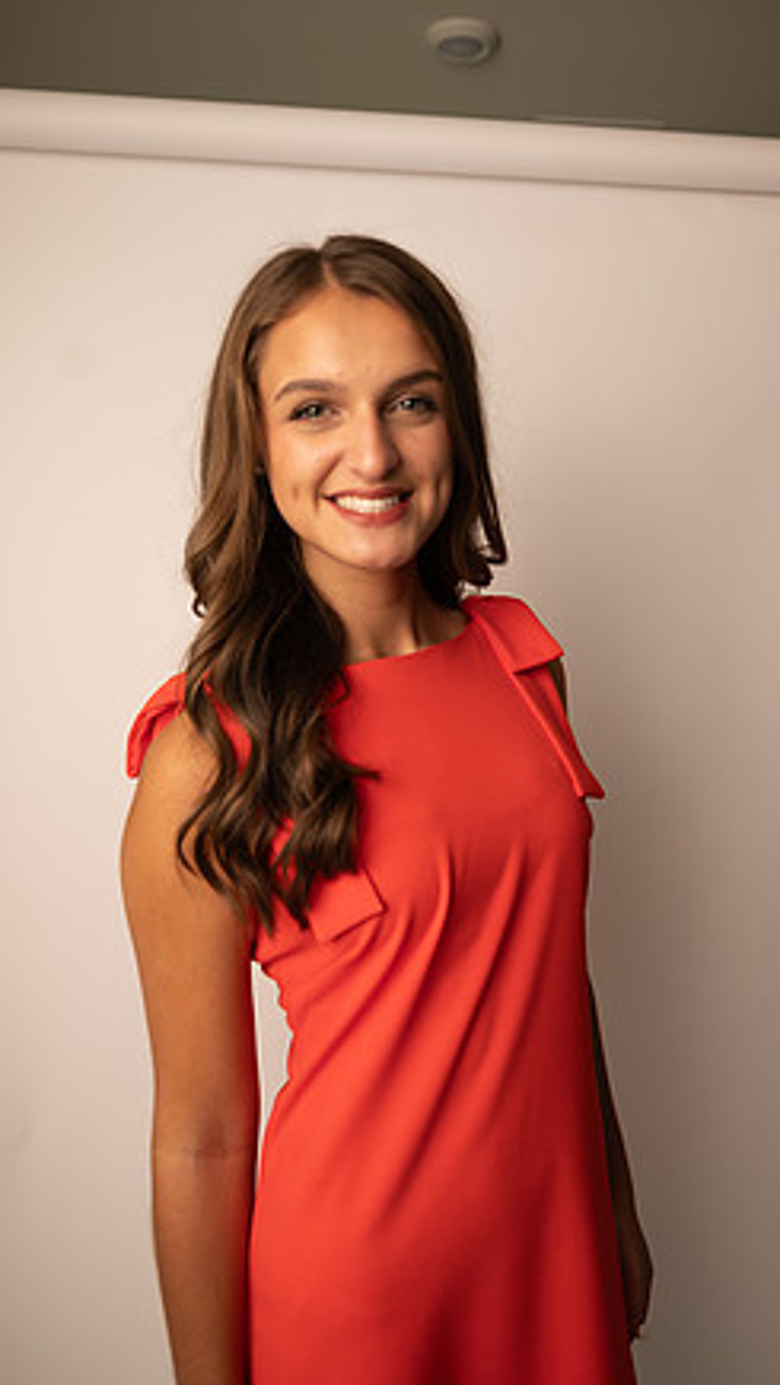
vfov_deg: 71.9
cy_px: 694
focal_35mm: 26
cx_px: 436
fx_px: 955
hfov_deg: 44.3
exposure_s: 1/160
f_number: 3.2
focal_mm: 24
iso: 100
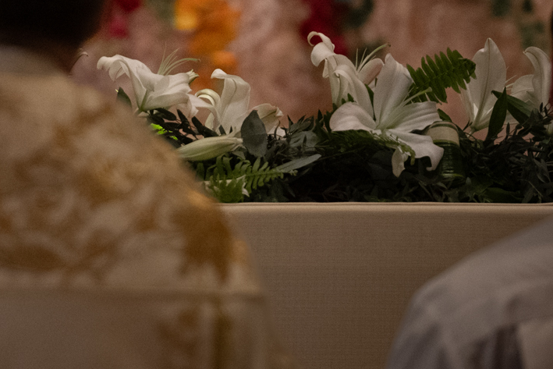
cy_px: -77
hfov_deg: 3.0
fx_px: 10401
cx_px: -32
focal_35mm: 677
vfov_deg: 2.0
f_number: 2.8
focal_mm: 200
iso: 4000
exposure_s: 1/160
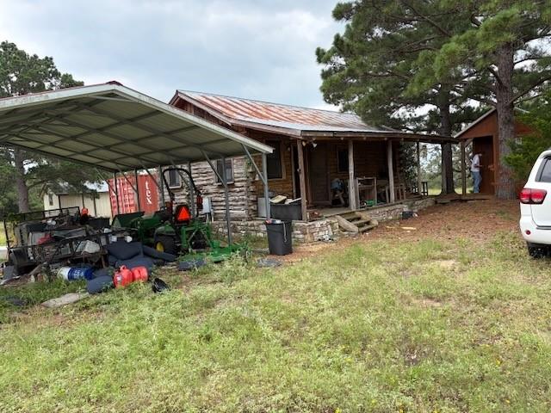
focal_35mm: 26
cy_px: 206
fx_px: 414
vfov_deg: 53.1
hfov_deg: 67.3
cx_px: 276
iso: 50
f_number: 1.6
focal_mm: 5.96
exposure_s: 1/861
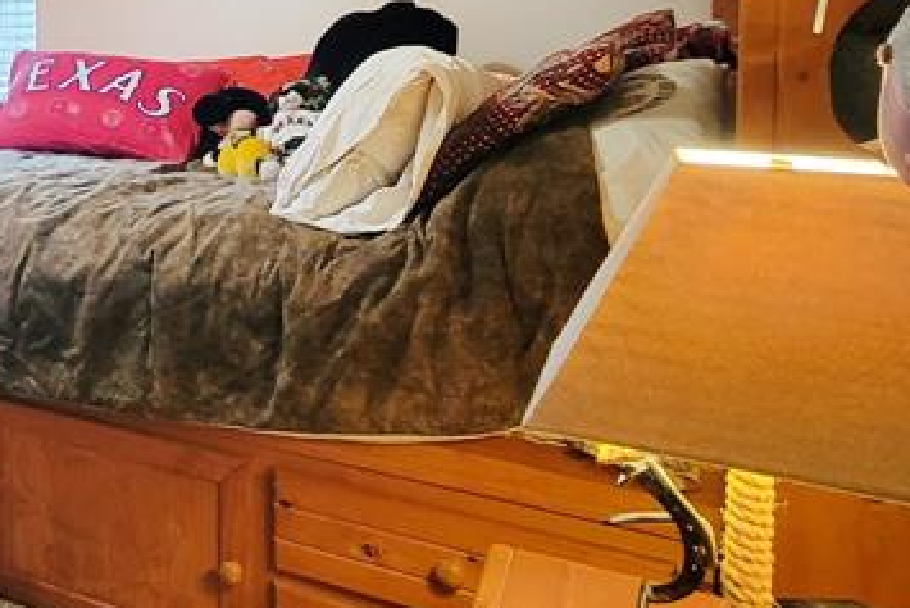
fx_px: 986
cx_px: -69
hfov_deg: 40.8
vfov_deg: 32.4
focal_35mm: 39
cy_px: 51
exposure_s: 1/120
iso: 50
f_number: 2.2
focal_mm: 2.2
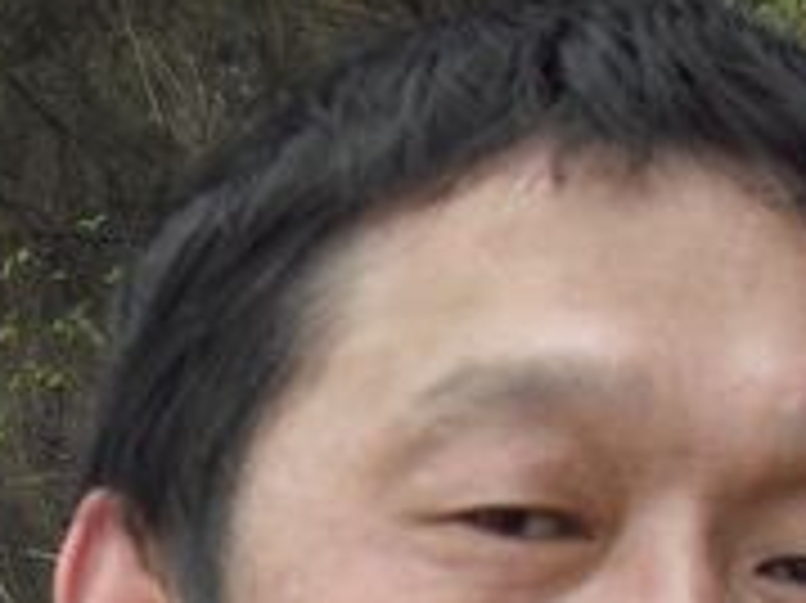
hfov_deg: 13.1
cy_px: 1033
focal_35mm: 149
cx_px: 68
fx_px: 3467
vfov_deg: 9.5
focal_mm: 6.2
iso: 100
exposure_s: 1/500
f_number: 2.8
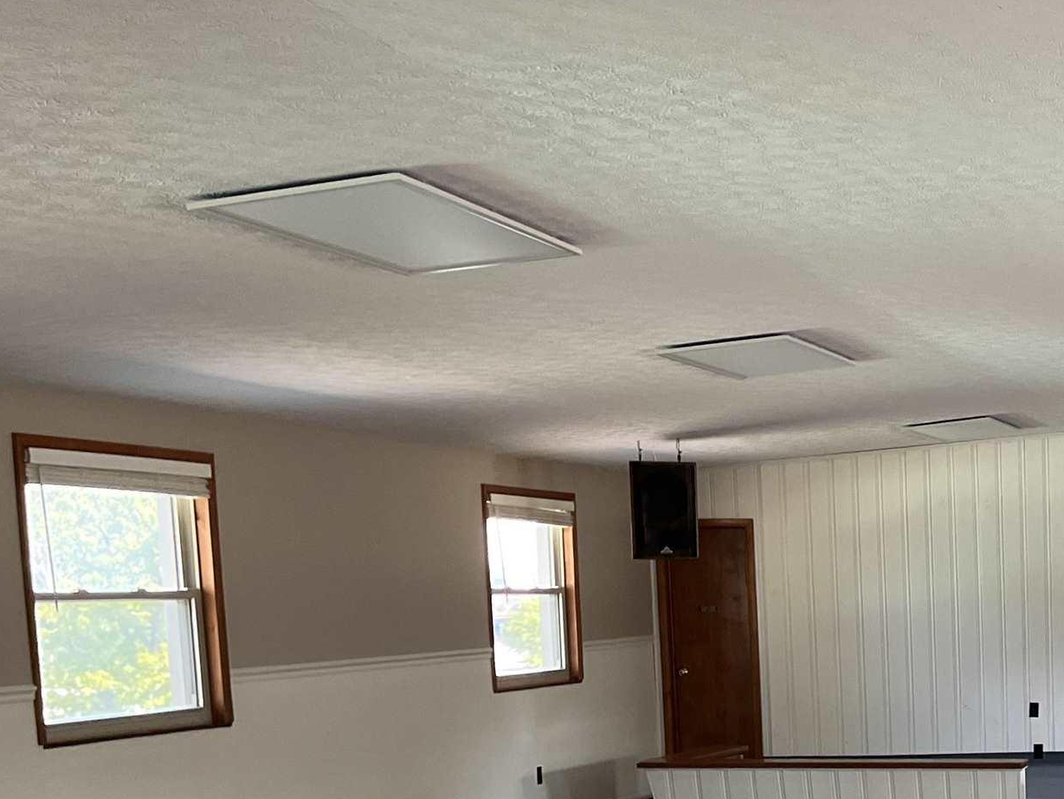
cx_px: 1271
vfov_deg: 21.4
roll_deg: +0.6
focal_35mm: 65
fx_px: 1998
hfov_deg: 26.5
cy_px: 891
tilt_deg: -8.6
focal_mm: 5.1
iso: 125
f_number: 1.6
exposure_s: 1/121
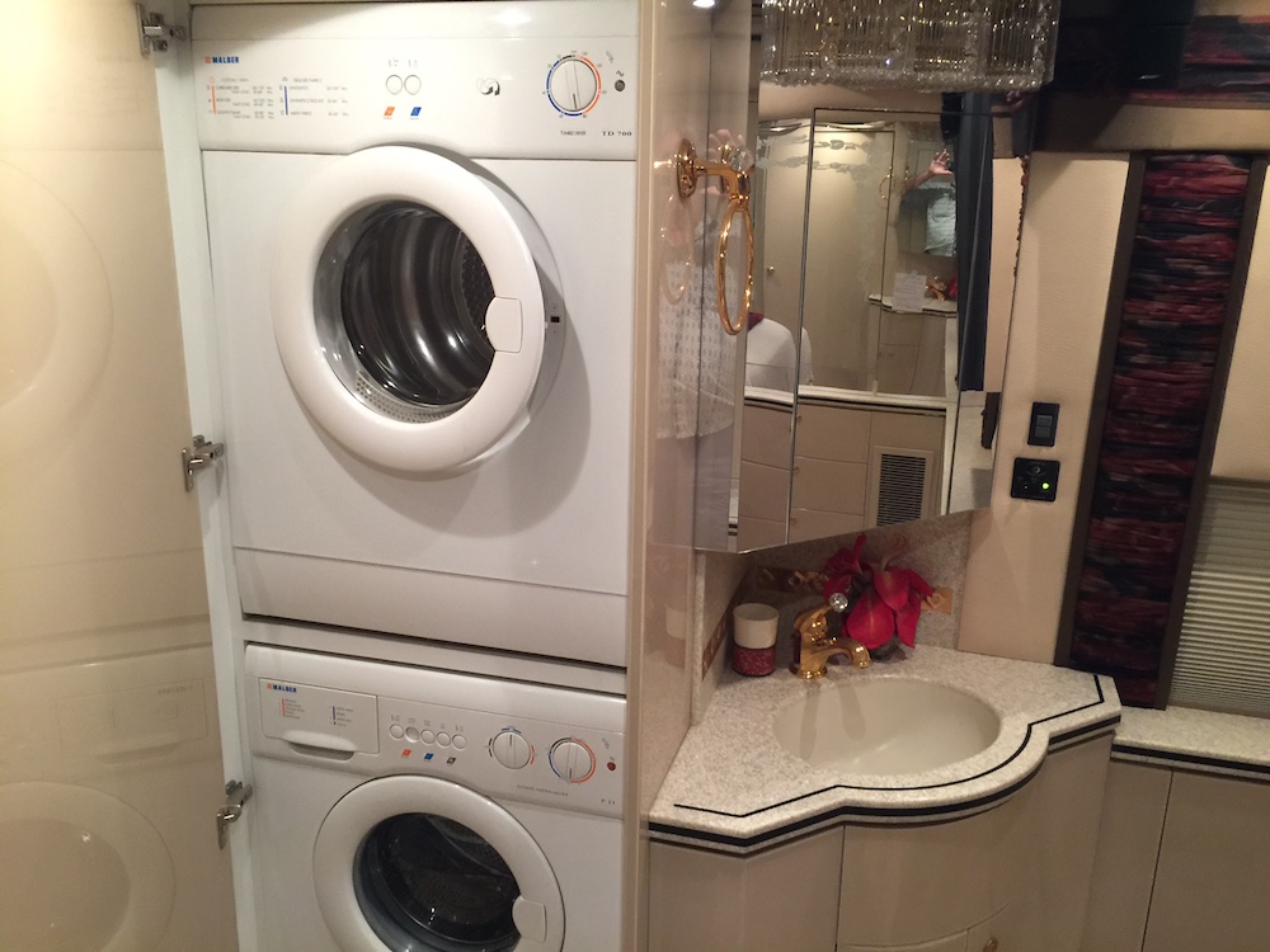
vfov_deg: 48.2
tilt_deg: -13.7
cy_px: 476
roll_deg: -1.8
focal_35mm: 29
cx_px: 635
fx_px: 1064
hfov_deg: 61.7
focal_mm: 4.15
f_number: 2.2
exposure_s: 1/4
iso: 64
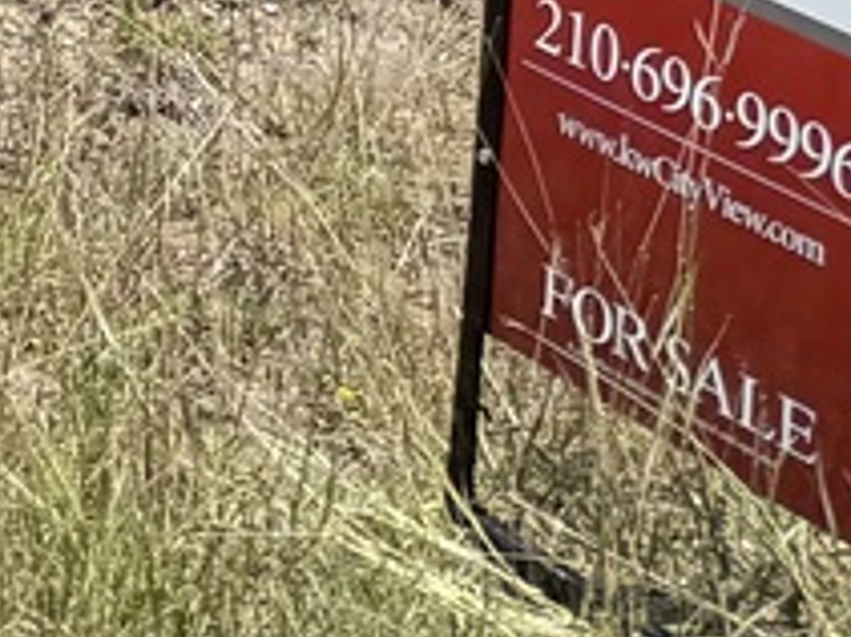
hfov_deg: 9.4
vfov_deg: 7.8
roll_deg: -1.4
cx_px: -1750
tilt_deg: -4.1
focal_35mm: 164
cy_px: -1294
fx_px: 4029
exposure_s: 1/2801
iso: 80
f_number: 1.78
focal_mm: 6.76
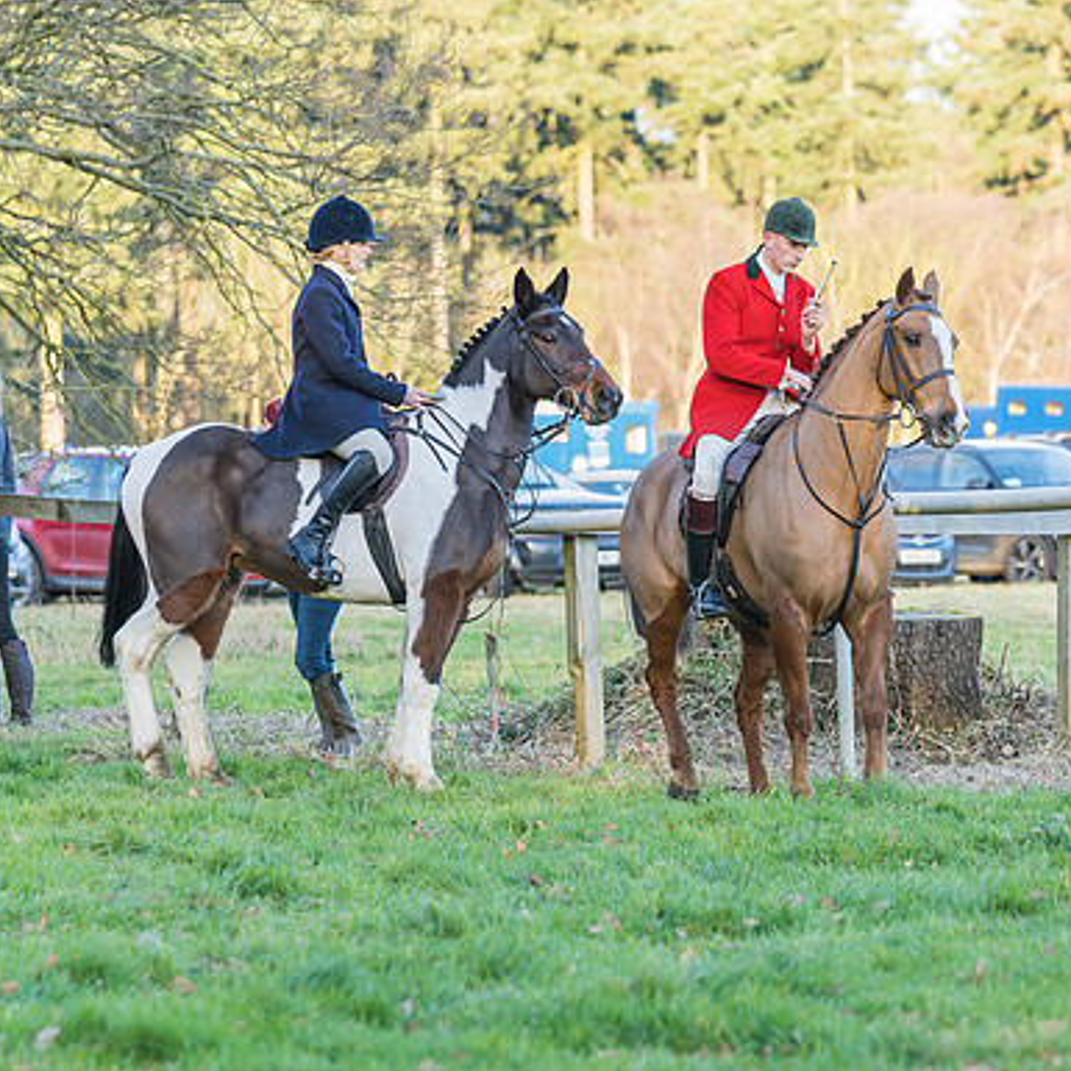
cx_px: 754
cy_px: 528
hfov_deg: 6.5
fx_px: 9451
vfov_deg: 6.5
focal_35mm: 270
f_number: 4
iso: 400
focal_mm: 138
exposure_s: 1/200
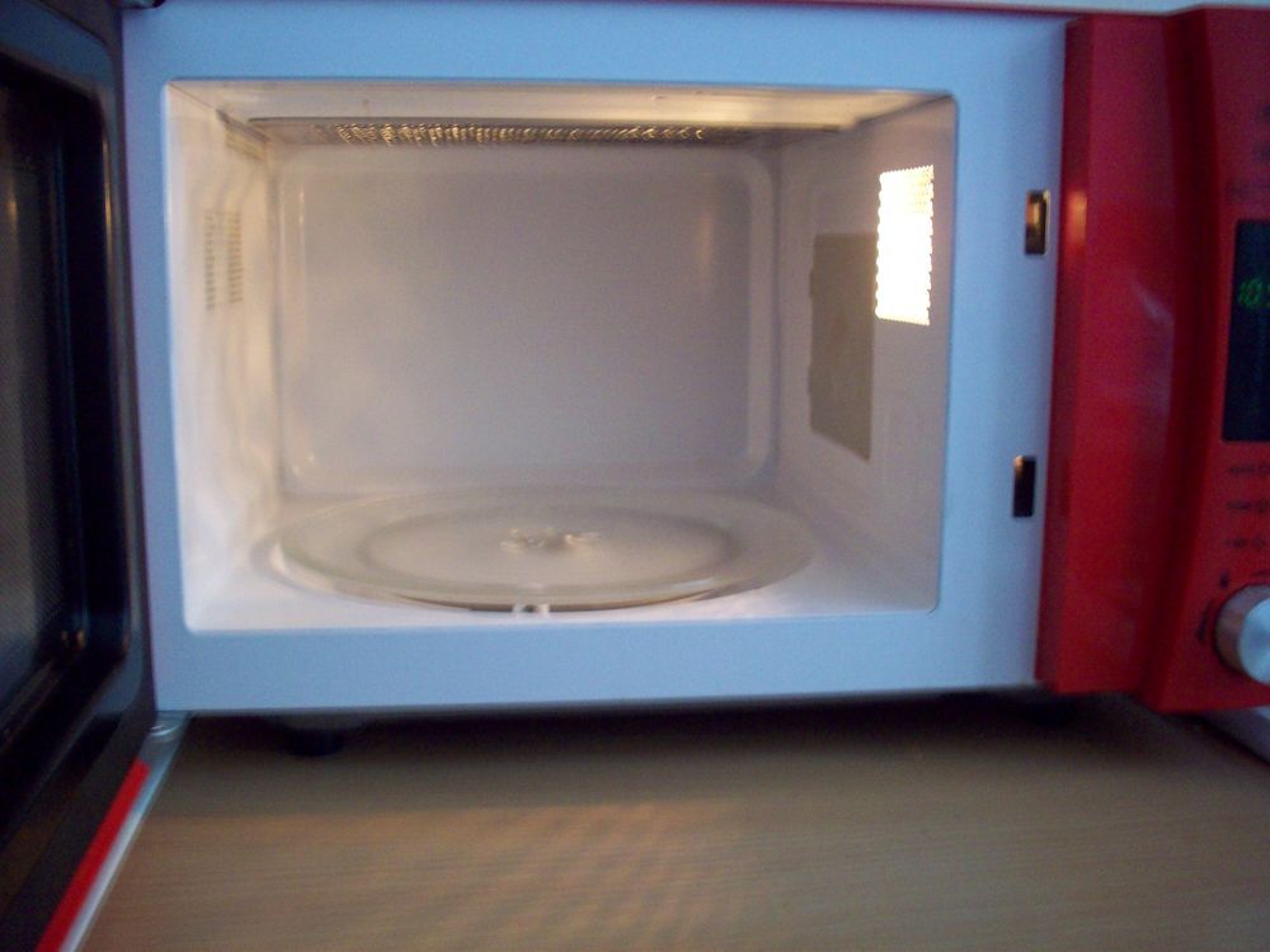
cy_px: 476
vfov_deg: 38.7
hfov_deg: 50.1
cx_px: 635
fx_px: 1357
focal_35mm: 37
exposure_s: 1/8
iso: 163
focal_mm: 6.2
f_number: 2.8
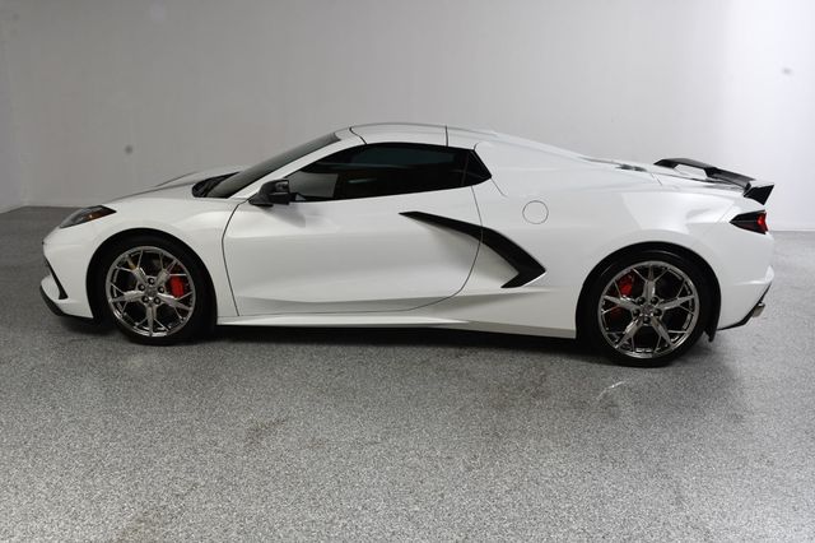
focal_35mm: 30
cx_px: 408
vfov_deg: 43.6
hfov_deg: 62.0
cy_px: 272
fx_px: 679
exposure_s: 1/160
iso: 100
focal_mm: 20
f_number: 13
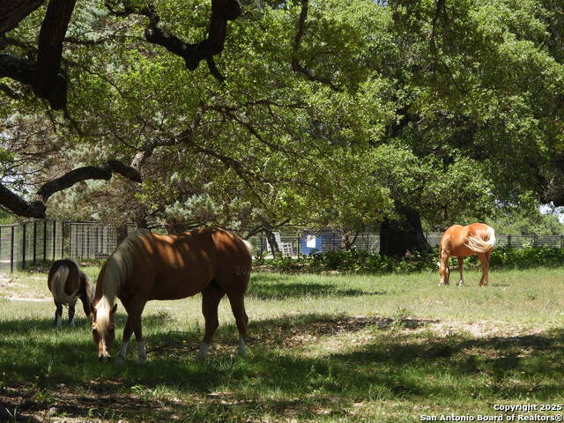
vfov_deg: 8.7
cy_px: 212
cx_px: 282
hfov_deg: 11.6
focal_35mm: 170
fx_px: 2770
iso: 100
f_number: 4
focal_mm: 30.5
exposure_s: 1/400
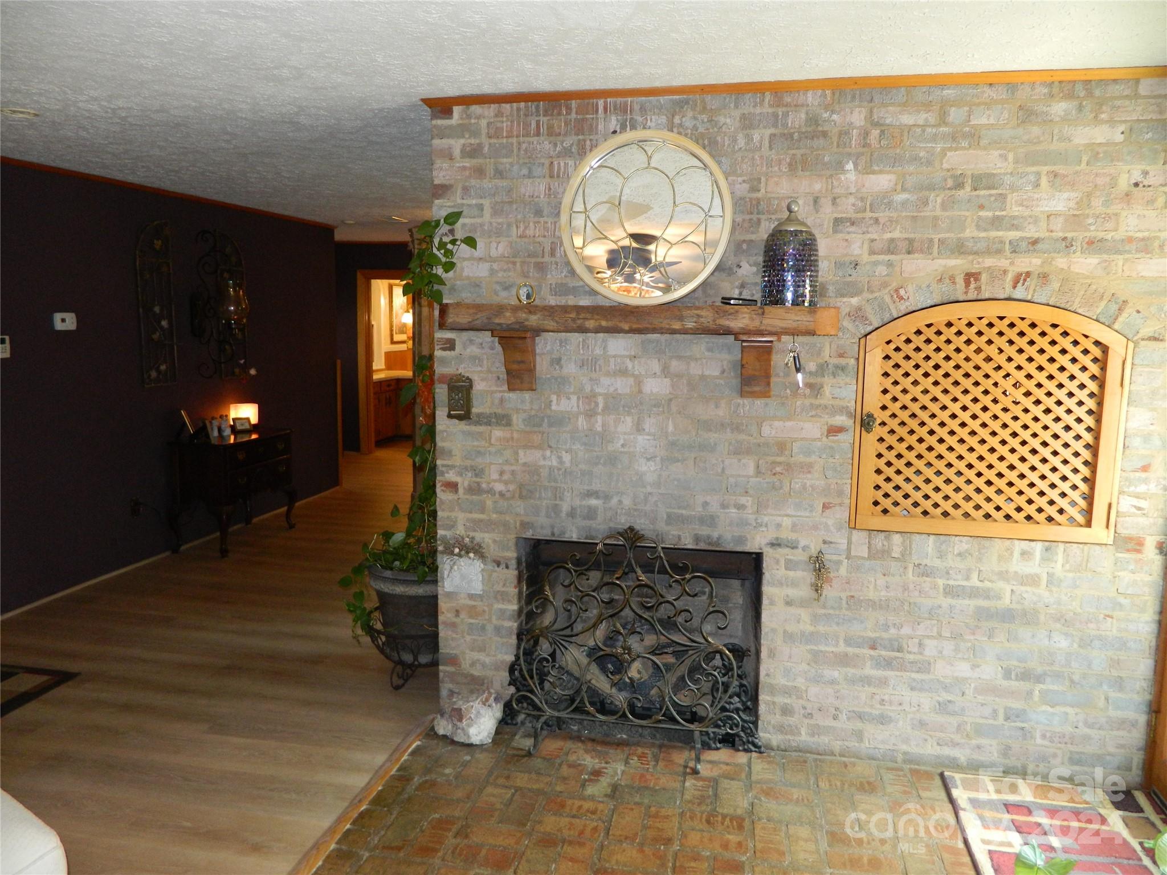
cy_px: 438
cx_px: 584
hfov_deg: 69.4
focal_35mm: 25
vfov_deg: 54.9
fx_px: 843
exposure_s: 1/30
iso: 200
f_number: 3.1
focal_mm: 4.5
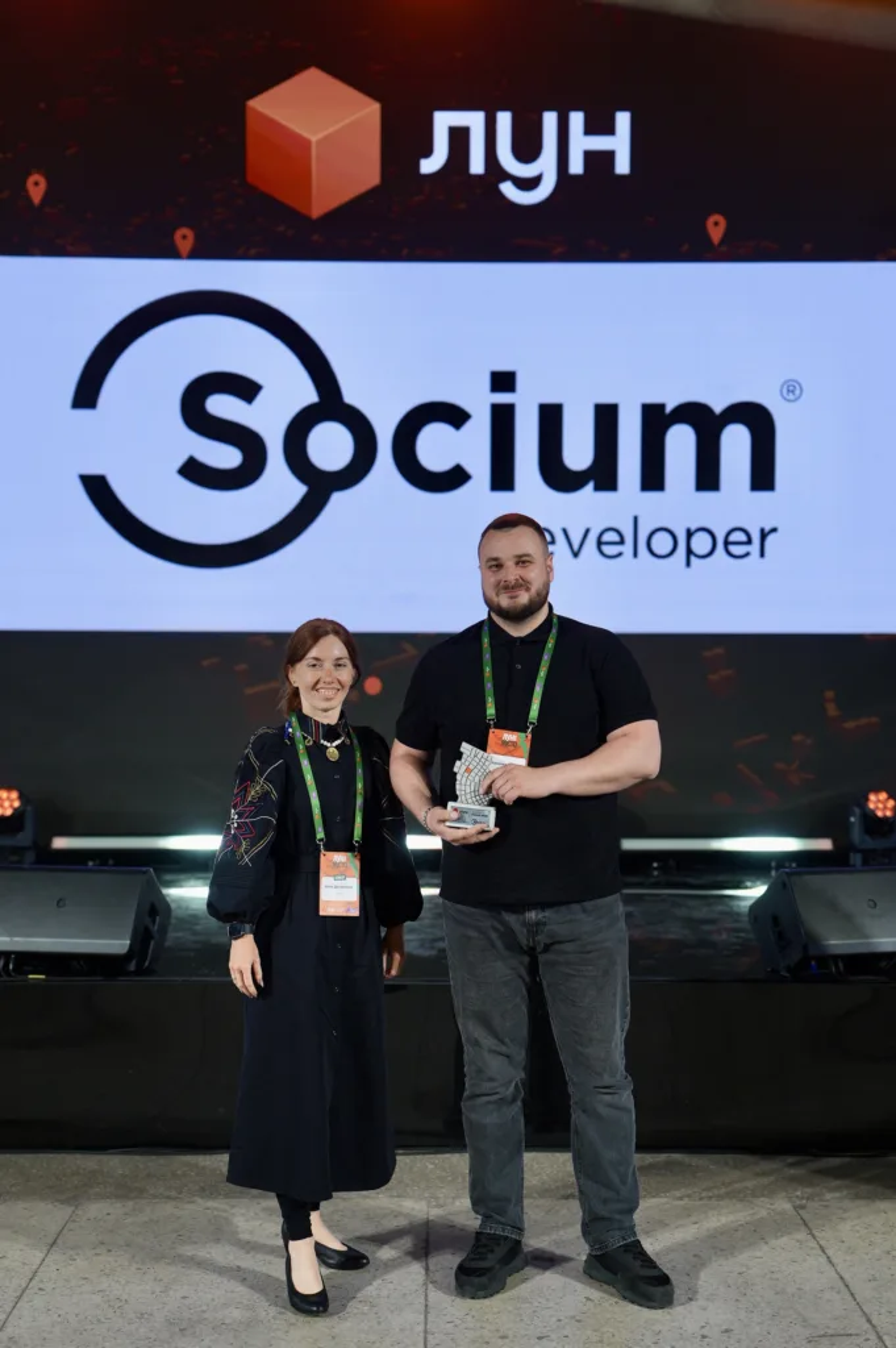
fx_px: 1571
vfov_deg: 46.4
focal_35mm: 42
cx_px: 448
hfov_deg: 31.8
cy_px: 674
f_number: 2
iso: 250
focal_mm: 42
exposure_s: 1/320
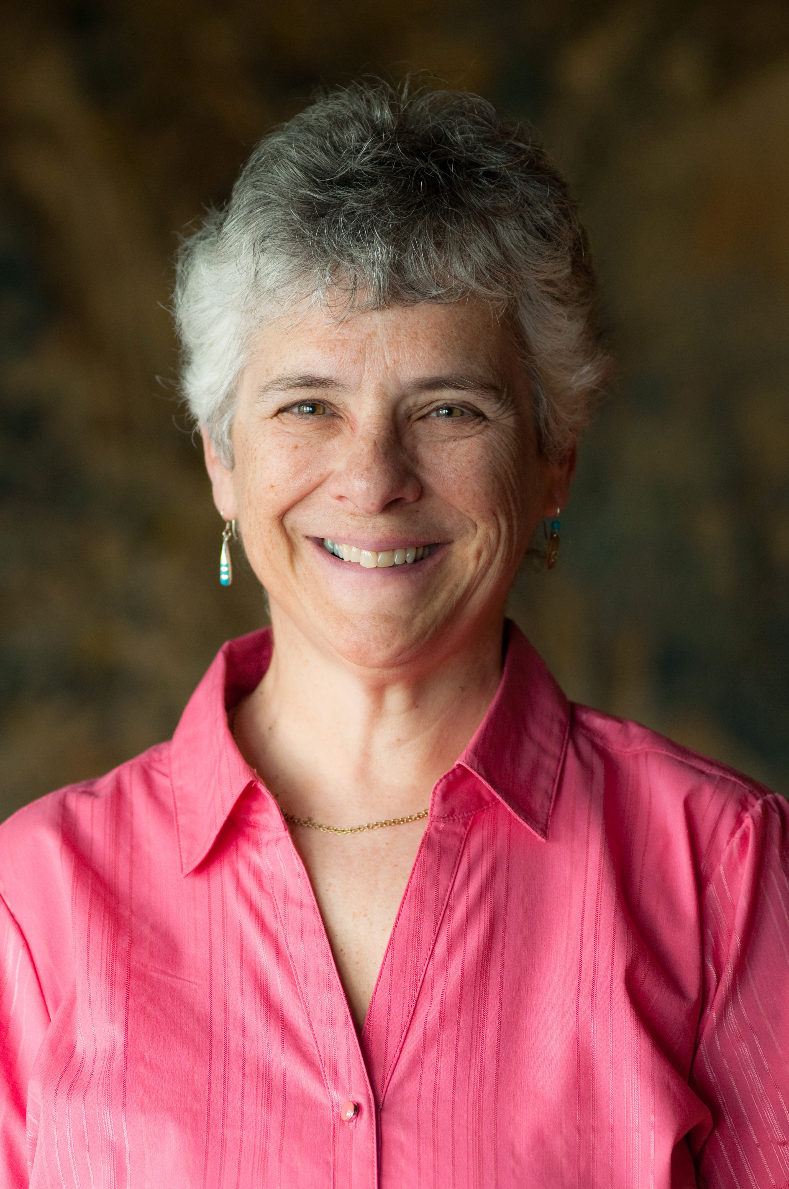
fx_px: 5932
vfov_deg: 11.4
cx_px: 394
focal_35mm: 180
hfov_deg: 7.6
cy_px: 594
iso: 250
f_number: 3.2
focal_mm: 120
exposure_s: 1/125
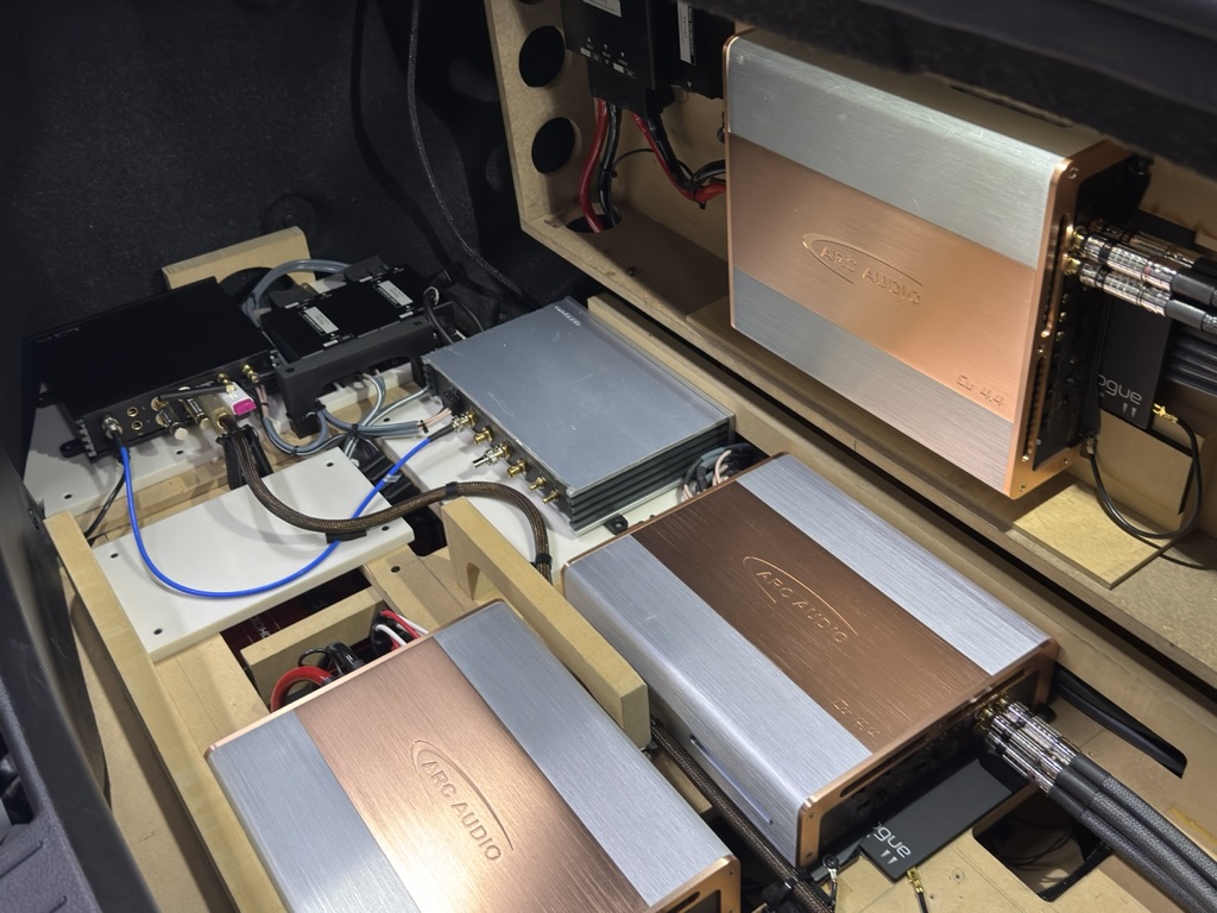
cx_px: 608
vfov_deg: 40.7
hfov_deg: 52.6
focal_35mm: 35
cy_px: 456
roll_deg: +5.1
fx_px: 1231
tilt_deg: -37.2
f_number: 1.78
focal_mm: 6.76
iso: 250
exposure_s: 1/50
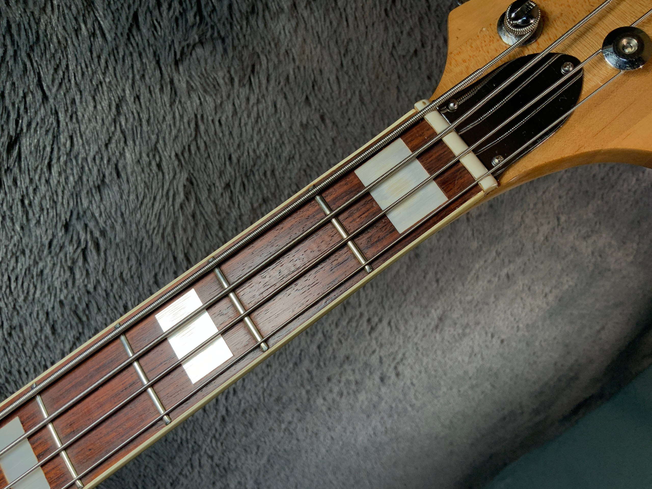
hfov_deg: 61.7
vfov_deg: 48.2
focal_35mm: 29
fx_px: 546
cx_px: 326
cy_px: 244
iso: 32
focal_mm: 3
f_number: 1.8
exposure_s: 1/312
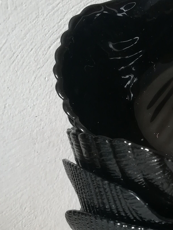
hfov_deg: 21.8
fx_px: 420
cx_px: 199
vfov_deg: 30.3
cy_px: 170
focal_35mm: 63
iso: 160
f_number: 2.2
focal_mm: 3.83
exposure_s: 1/33.3
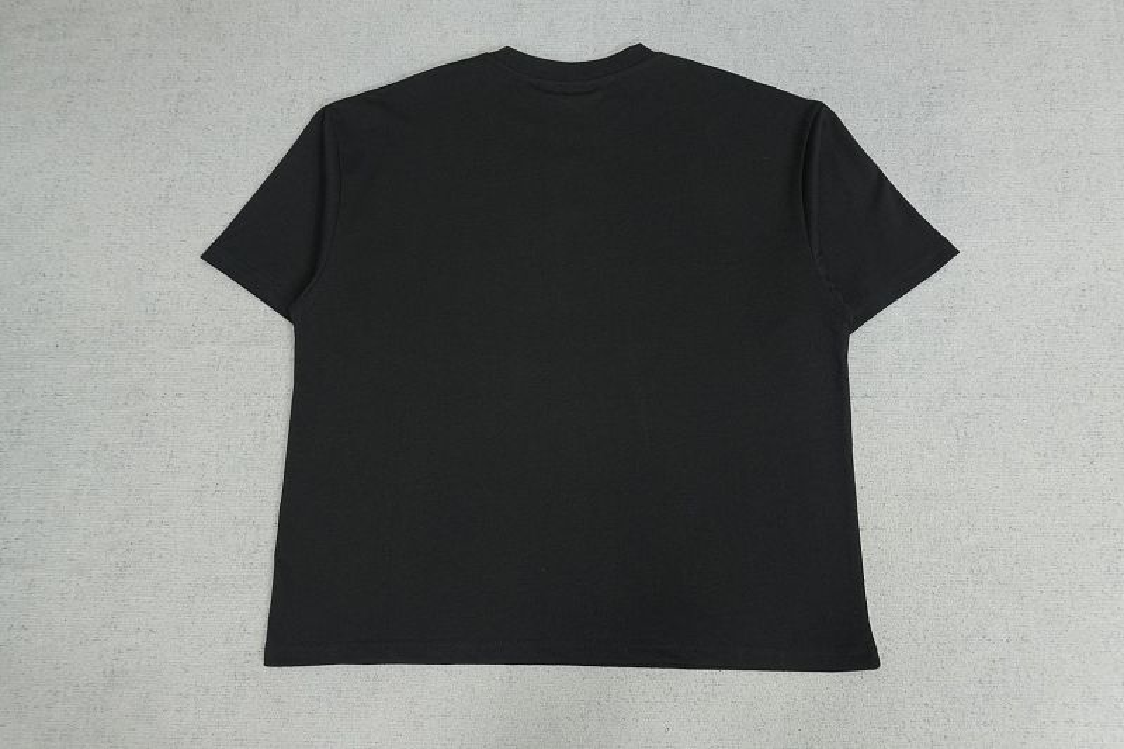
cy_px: 374
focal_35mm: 24
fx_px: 749
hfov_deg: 73.8
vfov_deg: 53.1
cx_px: 562
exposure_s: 1/160
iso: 1000
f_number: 8
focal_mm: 16
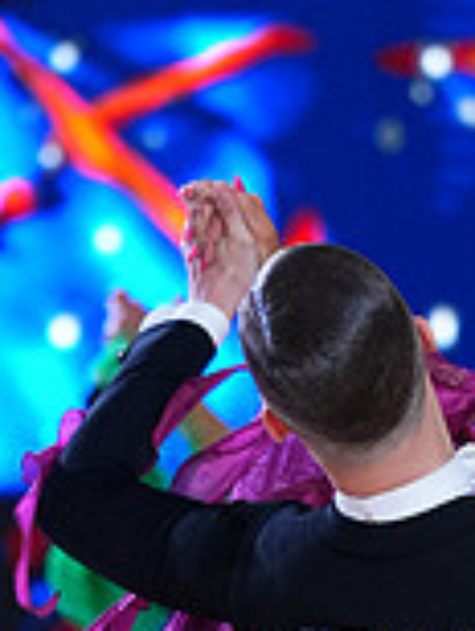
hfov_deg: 2.3
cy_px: 824
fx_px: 11677
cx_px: 502
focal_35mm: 640
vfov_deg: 3.1
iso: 1600
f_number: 4
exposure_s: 1/500
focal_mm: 177
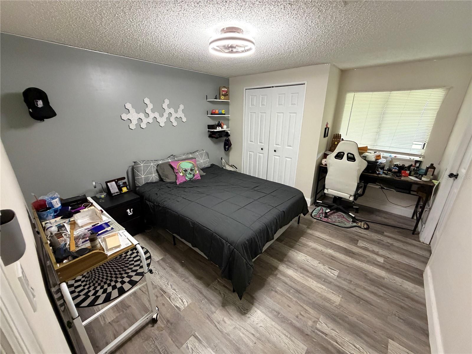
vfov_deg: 85.7
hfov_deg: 102.1
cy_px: 177
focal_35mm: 14
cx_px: 236
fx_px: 191
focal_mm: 2.22
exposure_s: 1/60
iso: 800
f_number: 2.2
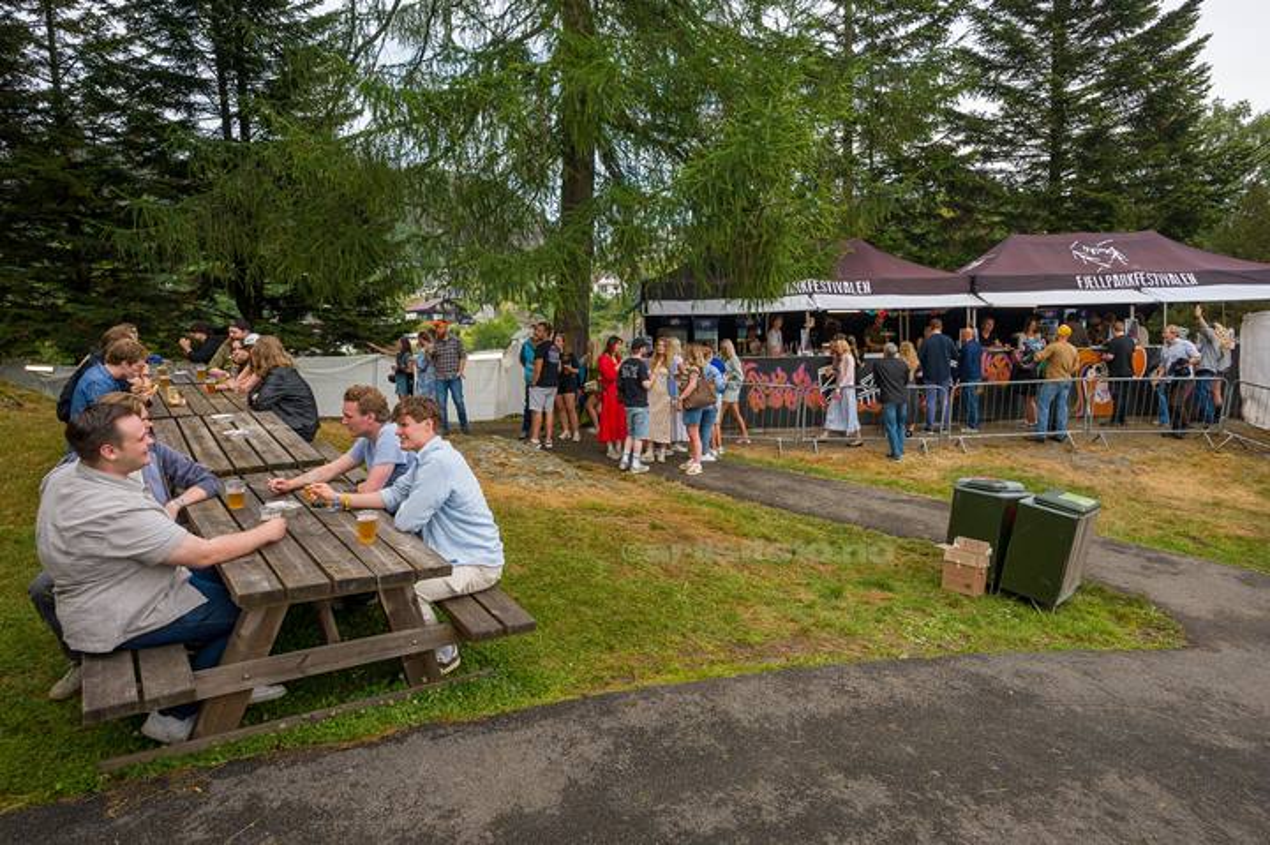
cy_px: 422
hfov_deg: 84.0
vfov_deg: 61.9
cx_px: 635
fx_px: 705
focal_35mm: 20
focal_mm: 20
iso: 320
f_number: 5.6
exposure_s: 1/500
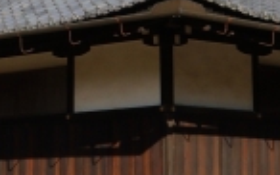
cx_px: 94
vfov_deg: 6.9
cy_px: -8
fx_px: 1434
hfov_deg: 11.1
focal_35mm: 188
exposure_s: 1/200
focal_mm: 18
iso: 200
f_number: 13
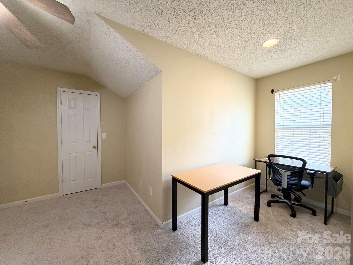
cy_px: 132
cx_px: 176
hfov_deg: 102.1
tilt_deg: -1.2
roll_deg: -0.1
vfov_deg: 85.7
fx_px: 143
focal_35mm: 14
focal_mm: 2.22
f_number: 2.2
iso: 200
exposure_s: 1/60
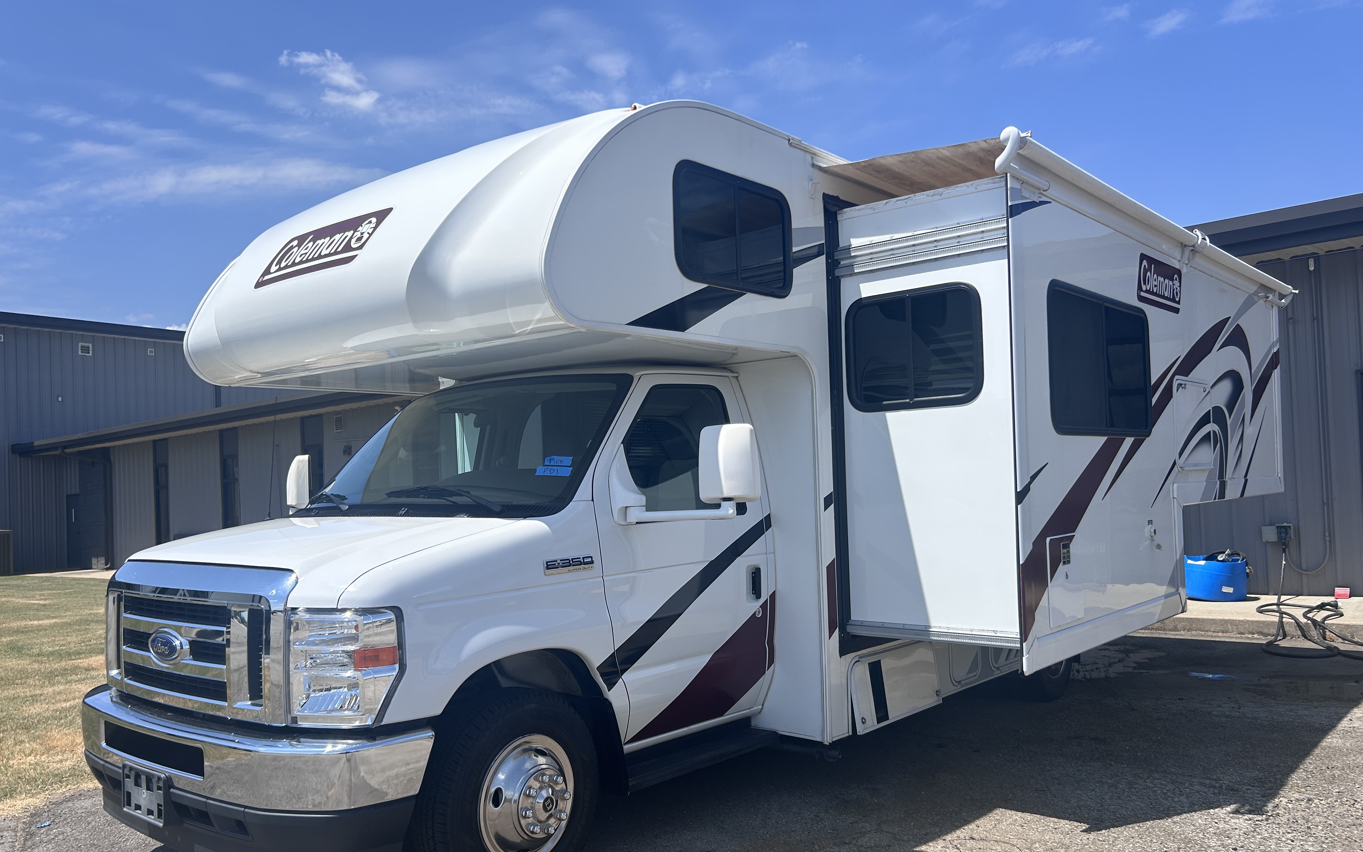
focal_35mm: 28
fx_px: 1040
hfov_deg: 66.5
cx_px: 677
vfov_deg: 44.4
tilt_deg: +1.7
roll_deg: +2.4
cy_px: 482
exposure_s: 1/5587
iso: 50
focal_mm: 5.7
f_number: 1.5
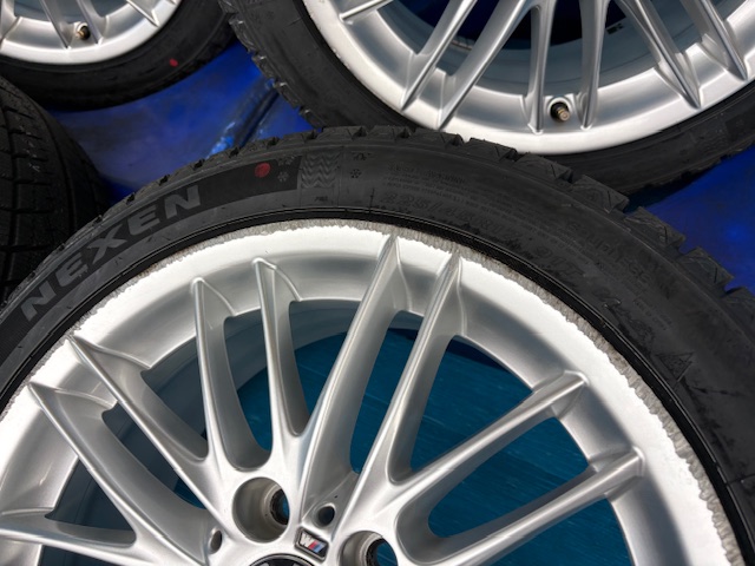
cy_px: 283
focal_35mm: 26
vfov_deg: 53.1
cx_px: 378
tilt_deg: -54.8
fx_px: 567
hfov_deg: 67.3
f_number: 1.6
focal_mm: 5.96
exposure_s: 1/354
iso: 50
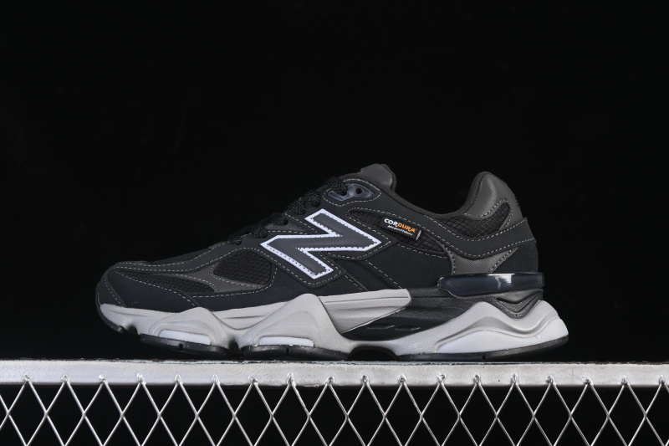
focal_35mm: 75
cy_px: 223
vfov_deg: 18.2
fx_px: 1393
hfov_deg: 27.0
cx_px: 334
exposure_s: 1/50
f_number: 6.3
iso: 160
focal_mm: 50
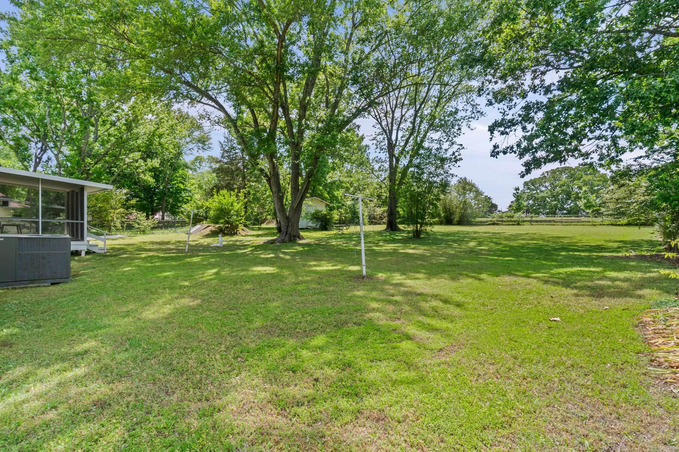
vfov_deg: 77.3
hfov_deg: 100.4
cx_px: 340
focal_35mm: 15
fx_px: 283
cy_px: 226
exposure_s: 1/250
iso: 250
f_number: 9
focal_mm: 10
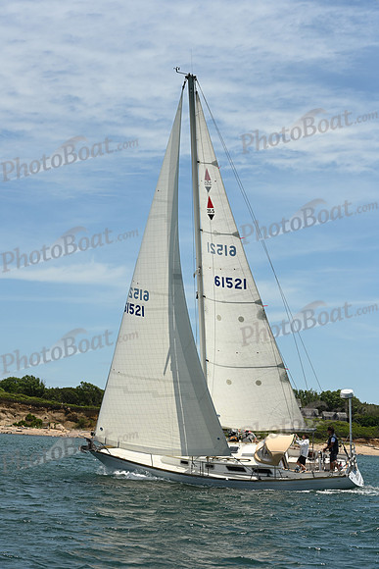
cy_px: 284
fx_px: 1105
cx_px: 190
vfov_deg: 28.8
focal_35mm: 70
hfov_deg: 19.5
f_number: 9
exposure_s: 1/1000
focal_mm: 70
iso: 320
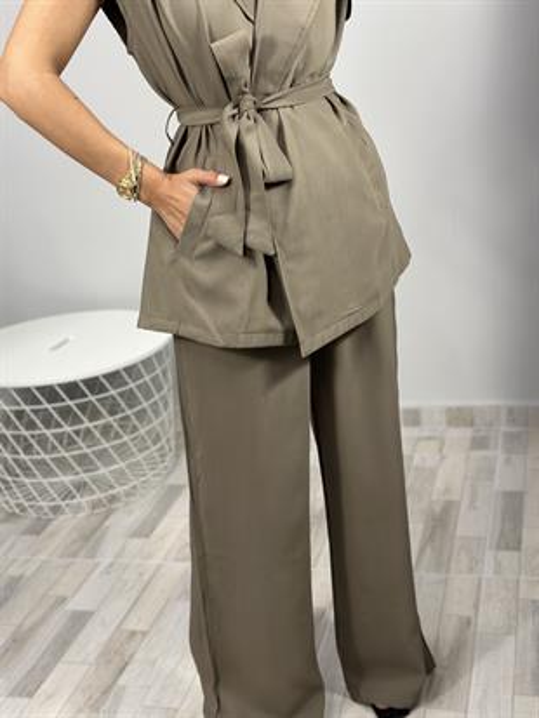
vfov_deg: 39.6
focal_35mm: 48
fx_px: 996
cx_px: 270
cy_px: 359
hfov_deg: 30.3
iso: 125
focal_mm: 6.86
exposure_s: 1/100
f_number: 1.78
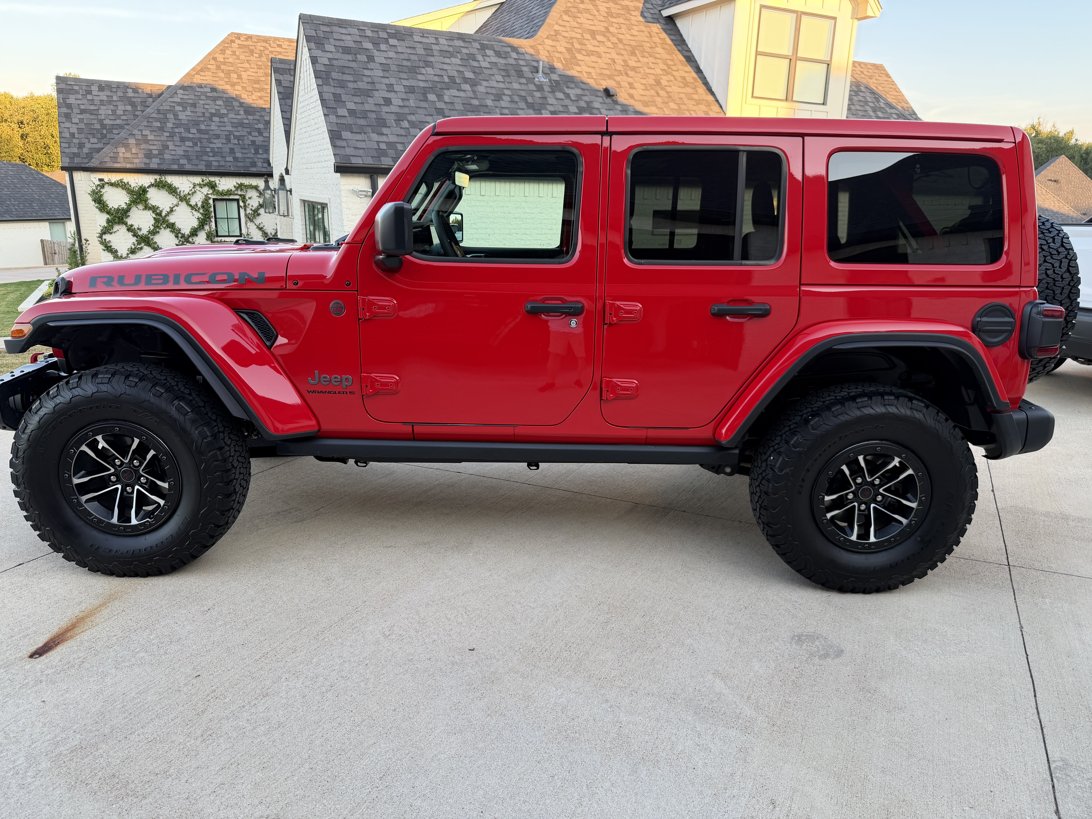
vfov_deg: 56.8
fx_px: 757
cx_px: 546
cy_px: 410
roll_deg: -1.3
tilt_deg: -15.2
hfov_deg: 71.6
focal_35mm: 24
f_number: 1.78
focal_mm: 6.76
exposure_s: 1/121
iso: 50
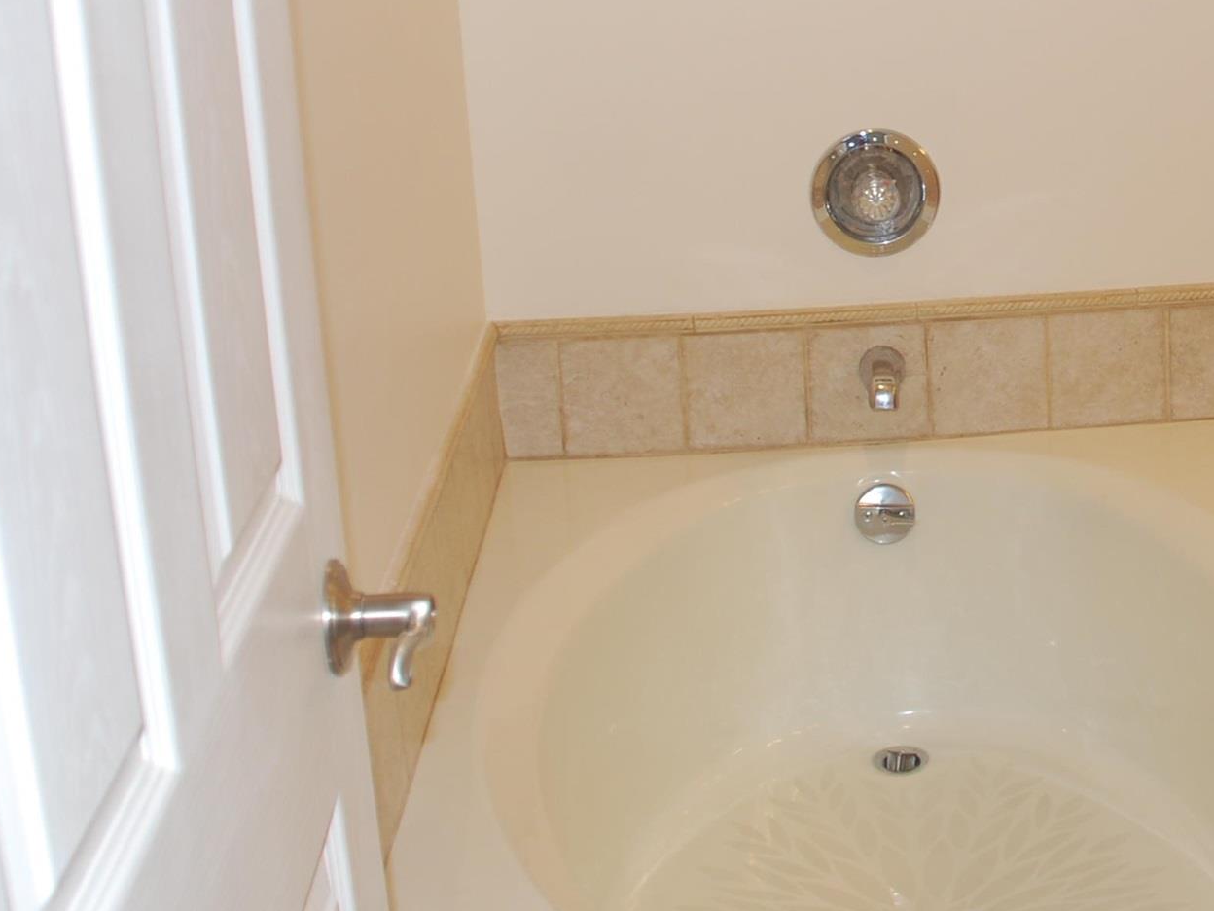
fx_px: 2245
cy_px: 185
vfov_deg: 22.6
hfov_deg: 29.2
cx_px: 1061
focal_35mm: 64
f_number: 3.5
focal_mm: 18
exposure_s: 1/60
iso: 200
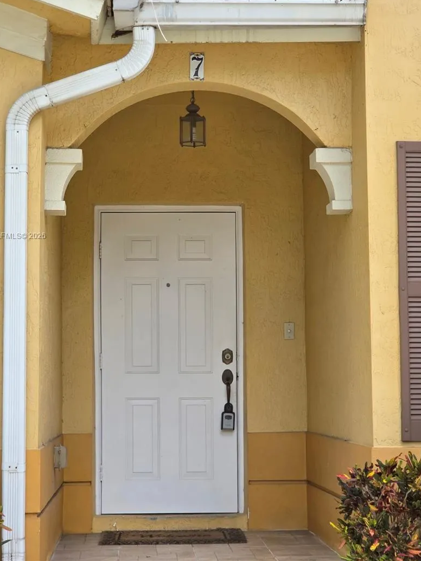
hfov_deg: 18.4
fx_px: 1298
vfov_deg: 24.4
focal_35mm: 80
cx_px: 189
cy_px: 236
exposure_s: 1/310
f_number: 2.4
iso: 25
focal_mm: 7
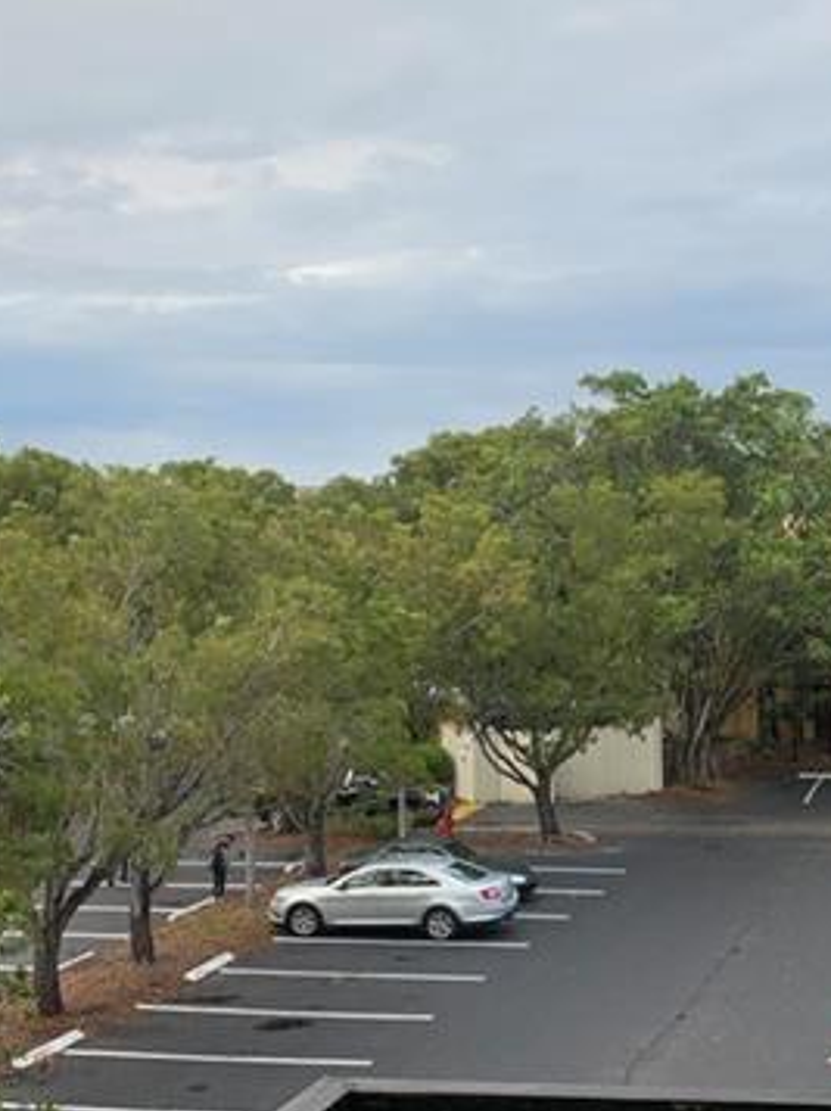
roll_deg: -0.4
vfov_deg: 34.2
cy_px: 688
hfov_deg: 24.9
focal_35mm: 56
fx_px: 1796
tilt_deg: -3.2
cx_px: 825
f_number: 1.8
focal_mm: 4.25
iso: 25
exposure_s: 1/410
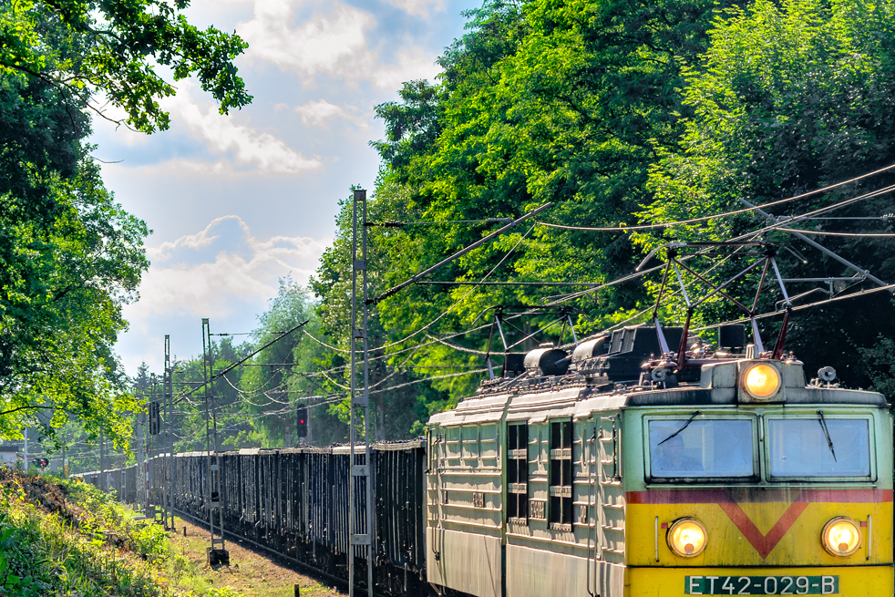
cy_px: 436
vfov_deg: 8.6
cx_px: 520
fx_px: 3949
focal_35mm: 159
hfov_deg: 12.9
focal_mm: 65
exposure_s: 1/320
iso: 160
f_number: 8
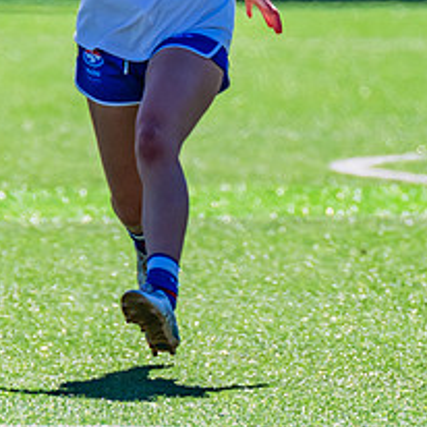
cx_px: 488
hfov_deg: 1.0
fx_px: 23544
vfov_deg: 1.0
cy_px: -12
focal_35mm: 1687
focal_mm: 600
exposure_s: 1/1250
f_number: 10
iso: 800
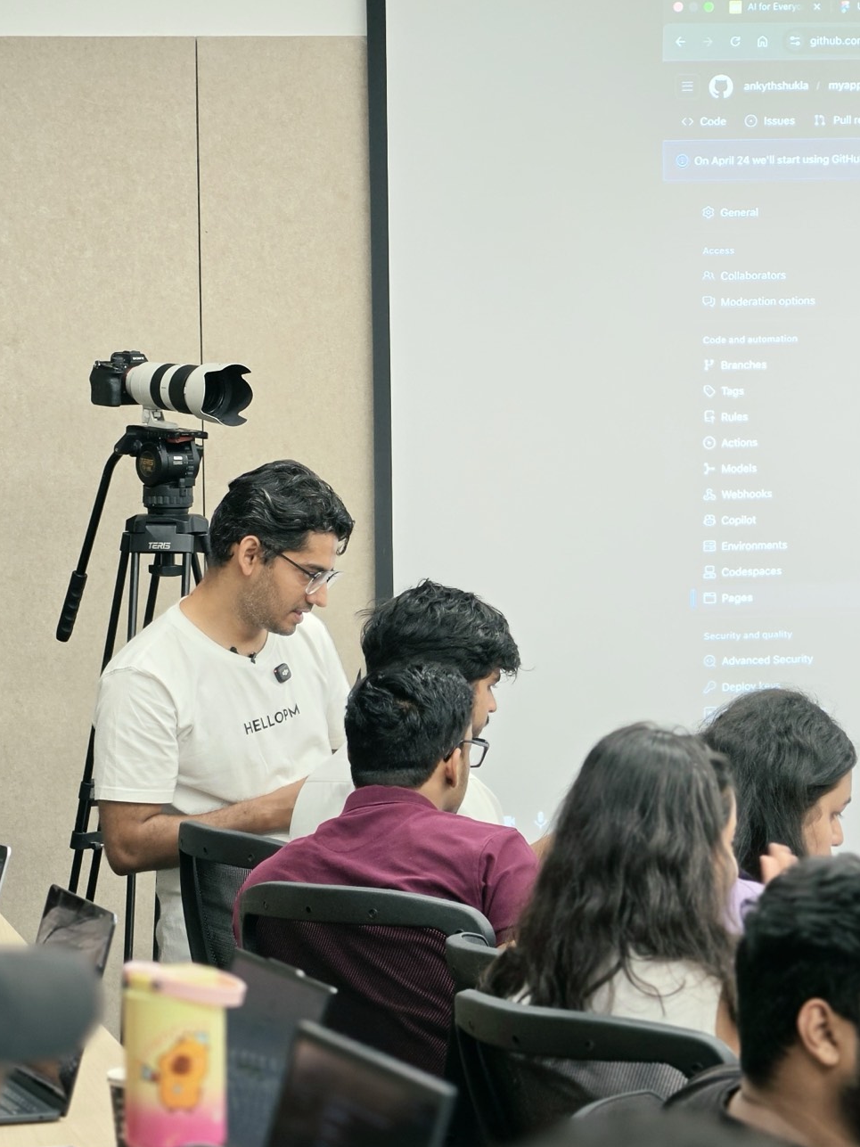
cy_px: 555
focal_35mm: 143
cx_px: 387
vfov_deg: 13.8
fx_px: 4738
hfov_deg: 10.4
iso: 400
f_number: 2.9
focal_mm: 18.6
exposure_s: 1/100
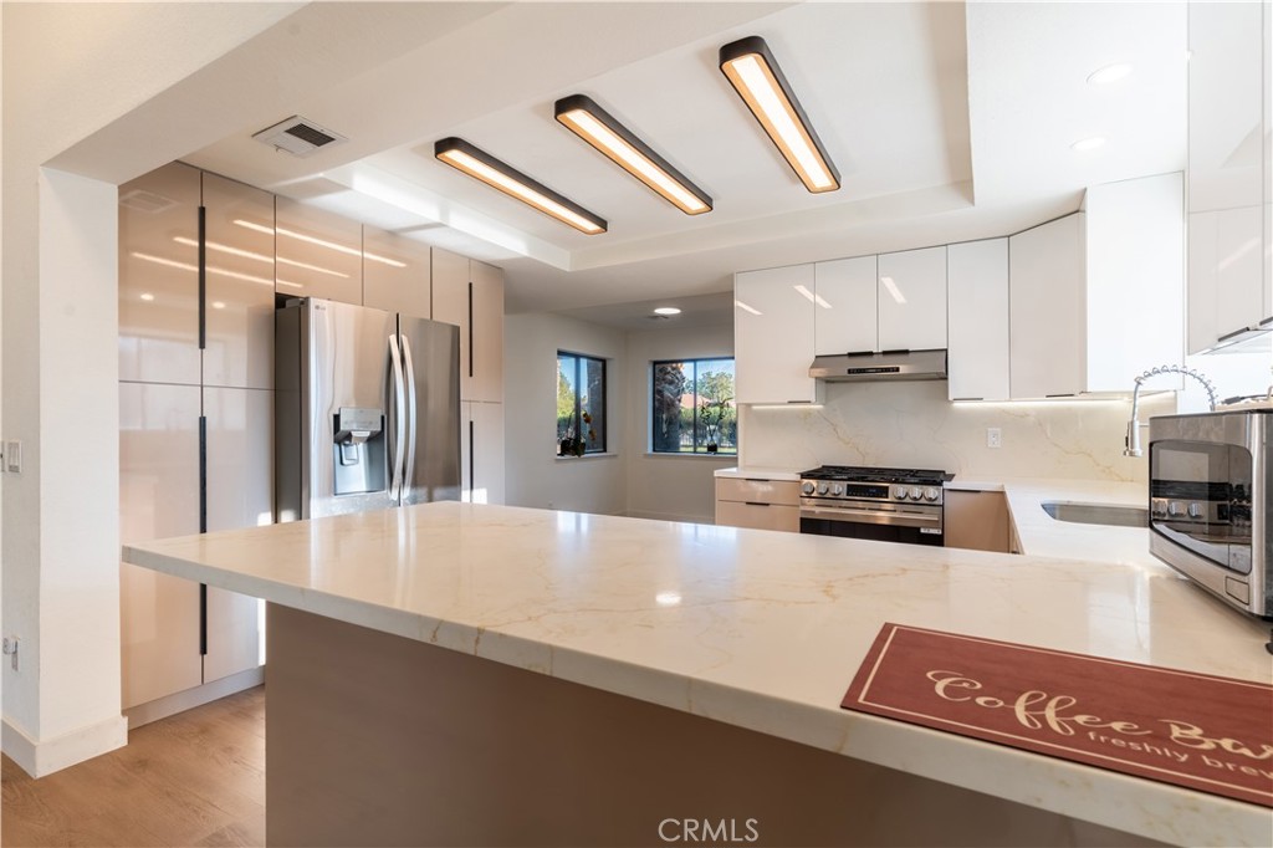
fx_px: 601
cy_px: 424
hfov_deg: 93.3
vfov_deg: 70.4
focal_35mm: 17
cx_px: 636
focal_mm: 17
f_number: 8
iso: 400
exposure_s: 1/800
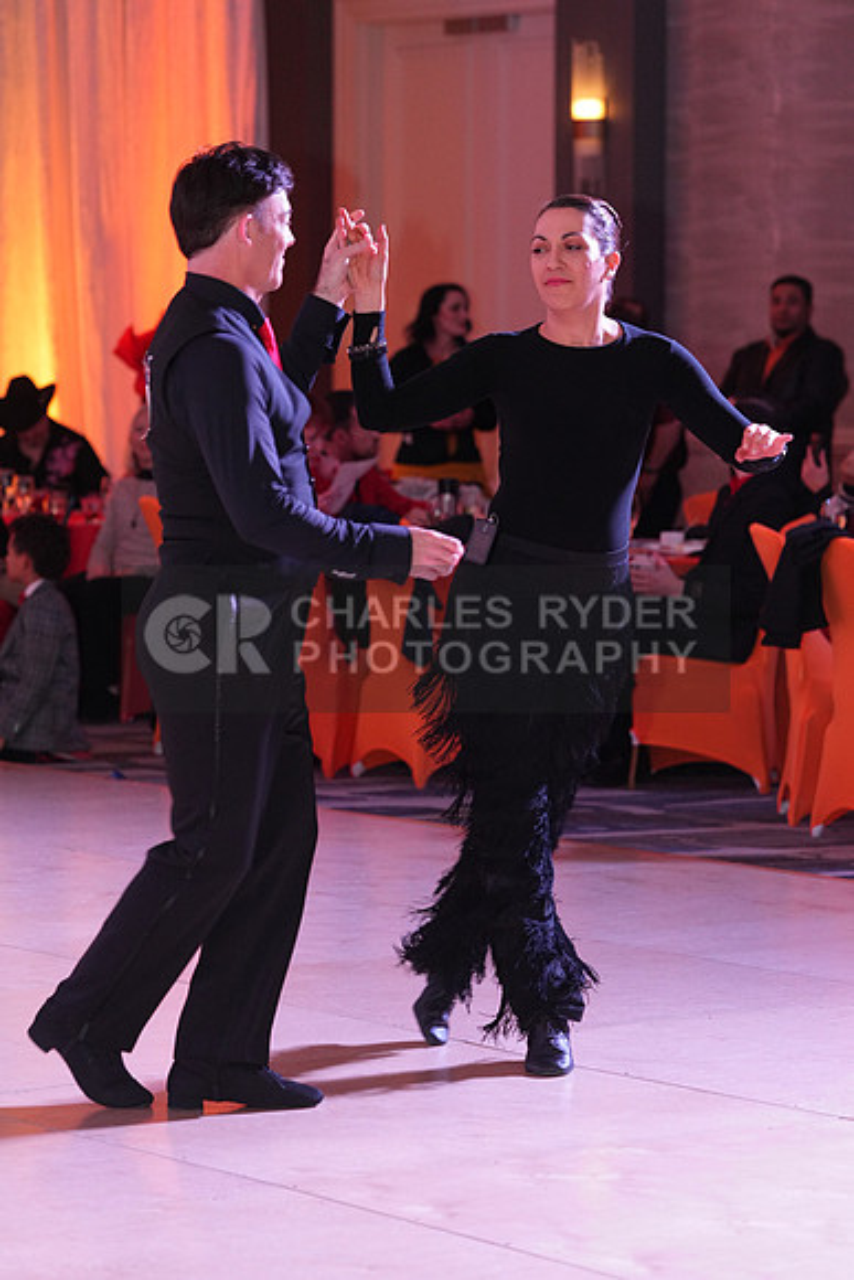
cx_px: 427
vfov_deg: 15.2
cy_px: 640
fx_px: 4801
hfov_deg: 10.2
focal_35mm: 135
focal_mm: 135
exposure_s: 1/200
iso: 2500
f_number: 4
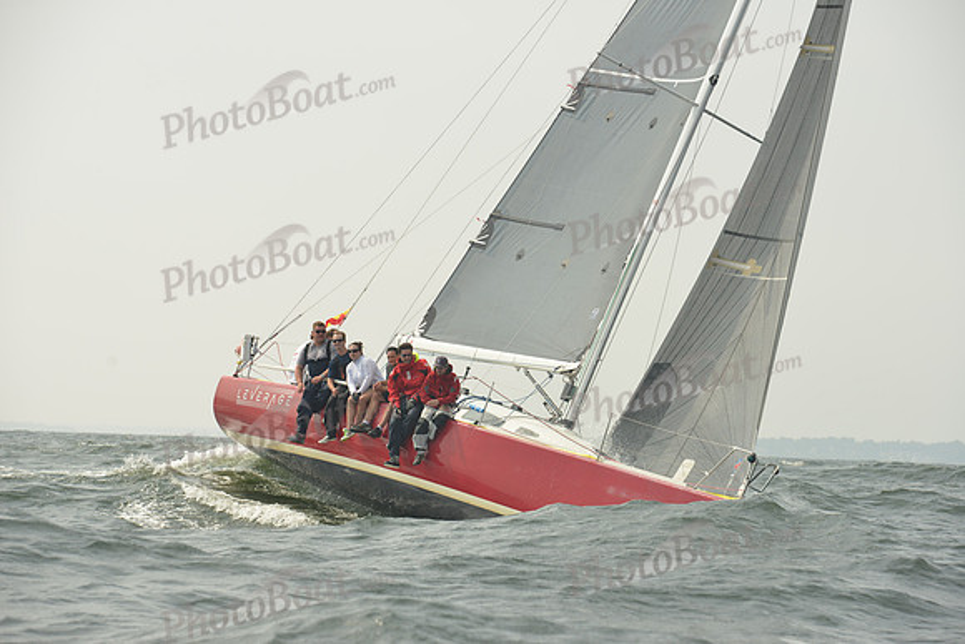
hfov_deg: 14.7
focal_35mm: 140
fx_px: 3753
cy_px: 322
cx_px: 482
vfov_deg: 9.8
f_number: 8
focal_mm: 140
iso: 320
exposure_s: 1/1250
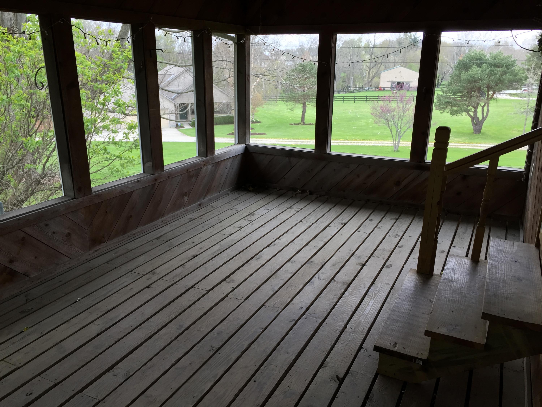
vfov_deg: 48.2
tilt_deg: -16.8
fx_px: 454
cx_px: 271
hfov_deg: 61.7
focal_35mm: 29
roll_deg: -0.4
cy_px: 204
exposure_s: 1/120
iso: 50
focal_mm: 4.15
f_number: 2.2
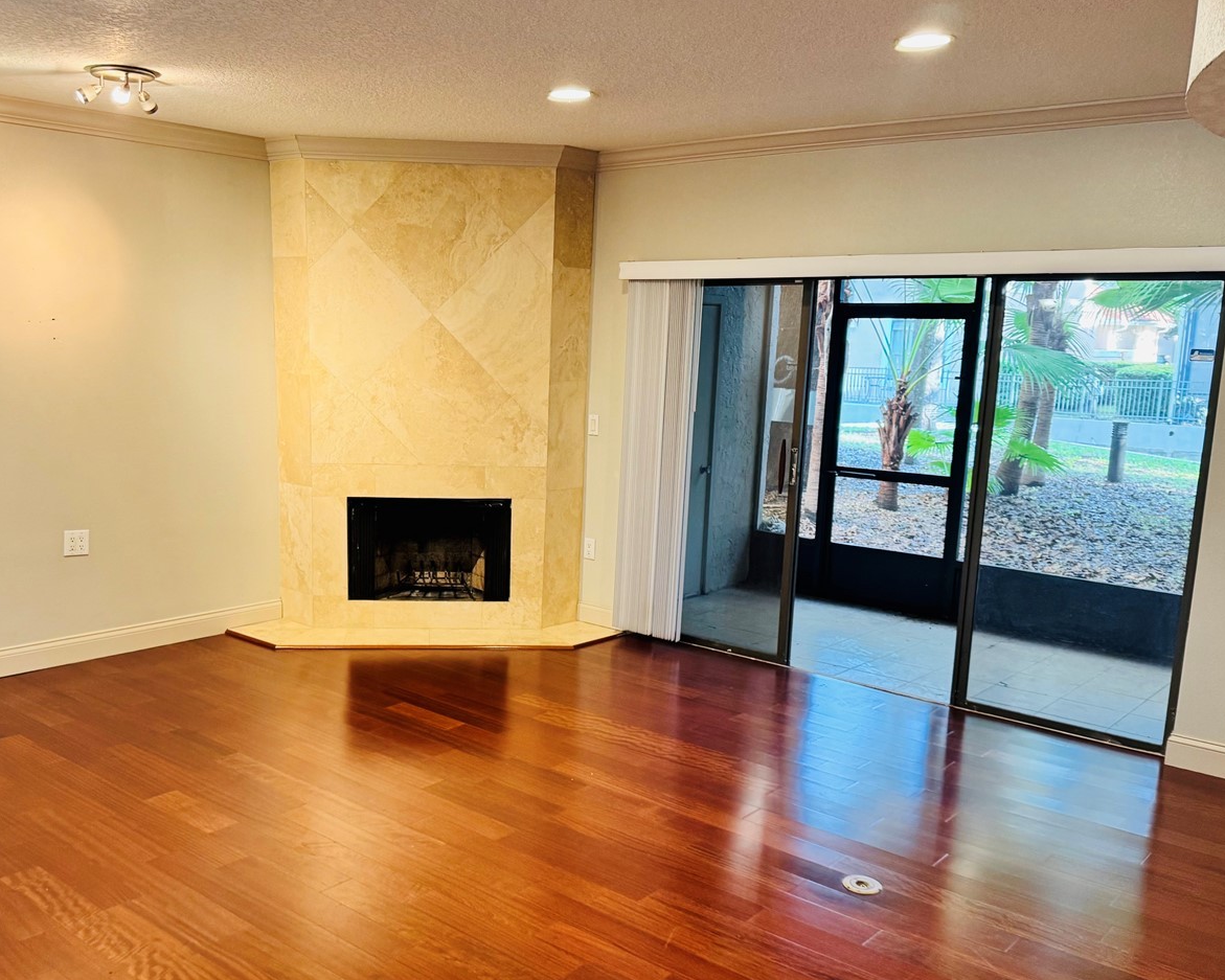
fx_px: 1160
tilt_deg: -11.4
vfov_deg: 45.7
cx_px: 518
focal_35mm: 32
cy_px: 554
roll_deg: -2.1
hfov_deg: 55.4
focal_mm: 6.76
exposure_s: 1/60
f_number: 1.78
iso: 250
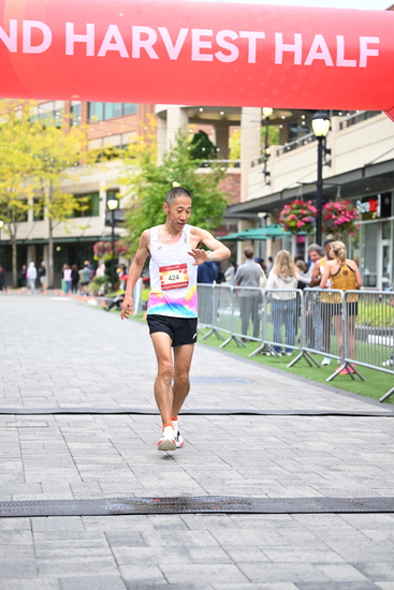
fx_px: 1148
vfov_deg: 28.8
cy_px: 295
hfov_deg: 19.5
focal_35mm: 70
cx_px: 197
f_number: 2.8
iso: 1250
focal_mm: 70
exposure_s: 1/1600
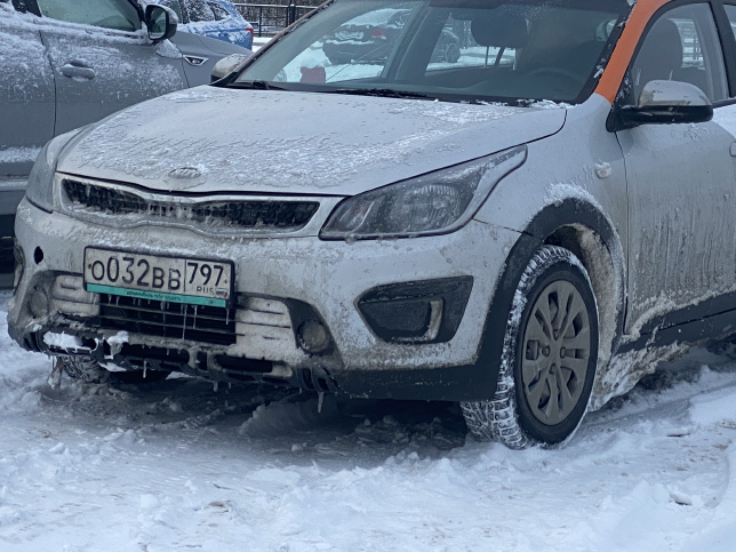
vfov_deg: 13.9
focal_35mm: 105
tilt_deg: -0.2
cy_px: 21
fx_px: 2232
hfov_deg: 18.7
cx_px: 458
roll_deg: -1.7
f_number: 2
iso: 32
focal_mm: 6
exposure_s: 1/122
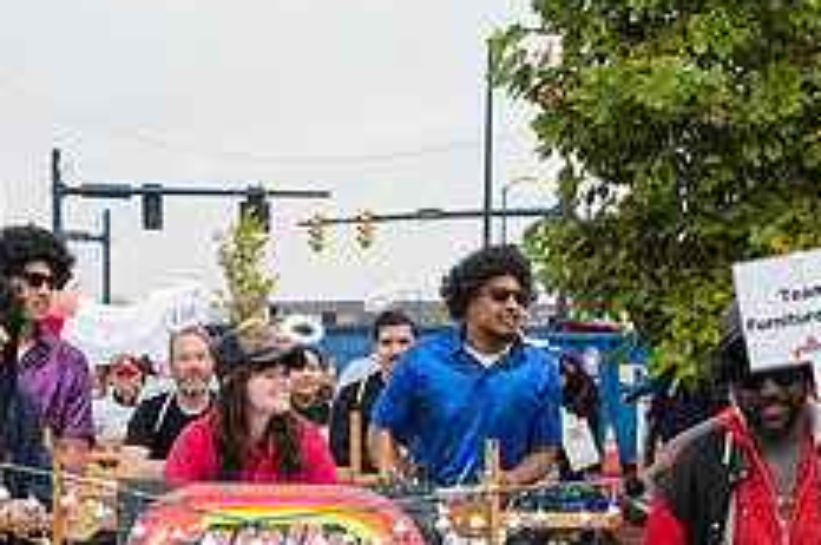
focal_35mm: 129
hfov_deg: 15.9
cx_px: 457
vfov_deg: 10.4
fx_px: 2938
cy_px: 637
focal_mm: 50
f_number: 7.1
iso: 400
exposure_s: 1/200
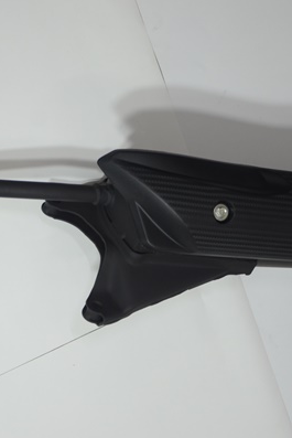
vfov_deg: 22.4
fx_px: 1106
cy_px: 220
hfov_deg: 15.0
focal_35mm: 91
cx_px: 97
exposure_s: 1/40
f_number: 4.5
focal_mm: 40
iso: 500
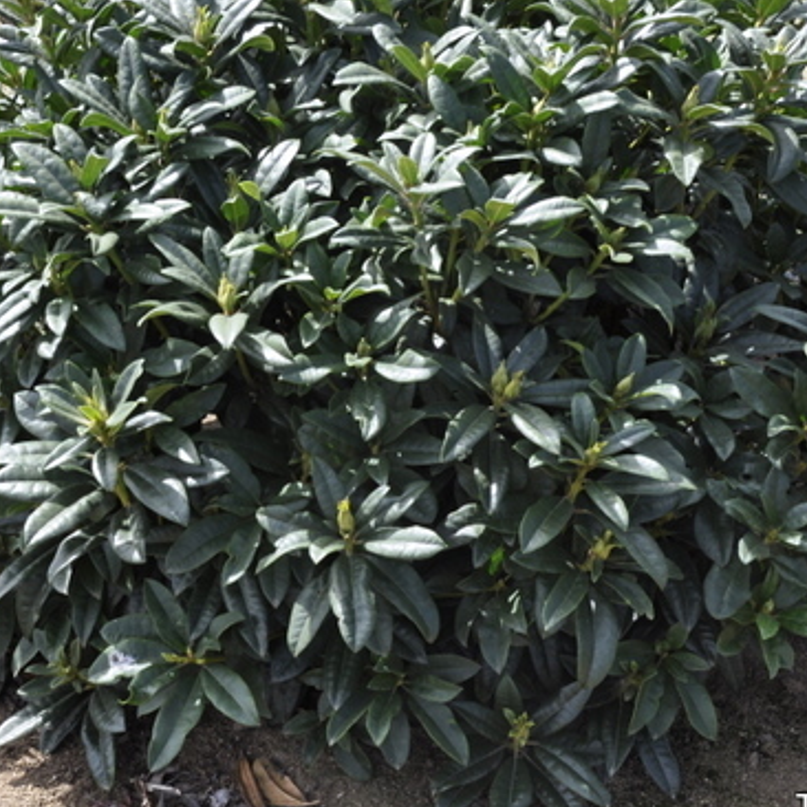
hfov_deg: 19.4
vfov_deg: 19.4
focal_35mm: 89
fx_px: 2347
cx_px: 218
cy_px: 273
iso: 200
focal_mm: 32
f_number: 11
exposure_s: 1/125
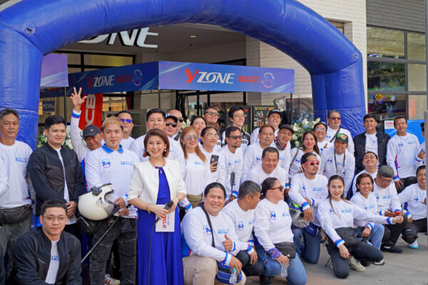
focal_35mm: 50
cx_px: 214
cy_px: 142
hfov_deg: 39.6
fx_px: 594
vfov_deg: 27.0
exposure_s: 1/250
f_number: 4
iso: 100
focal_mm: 50
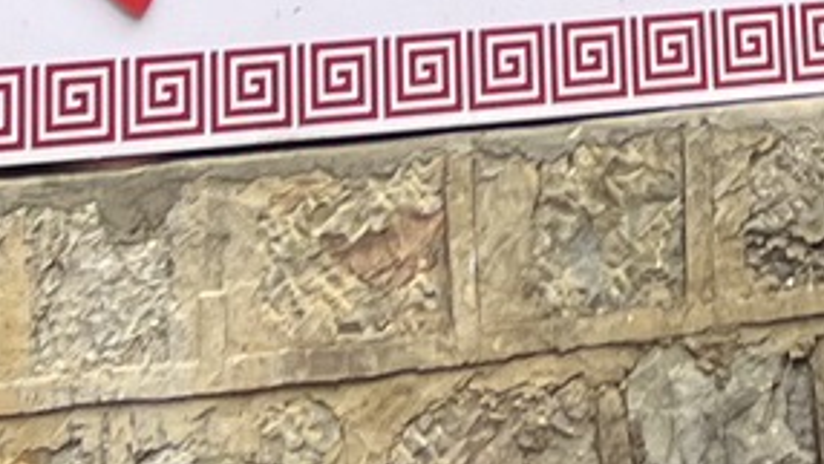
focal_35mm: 198
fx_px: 4327
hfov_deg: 10.7
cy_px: -1415
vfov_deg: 5.4
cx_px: 916
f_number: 1.5
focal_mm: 5.7
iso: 50
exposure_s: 1/628
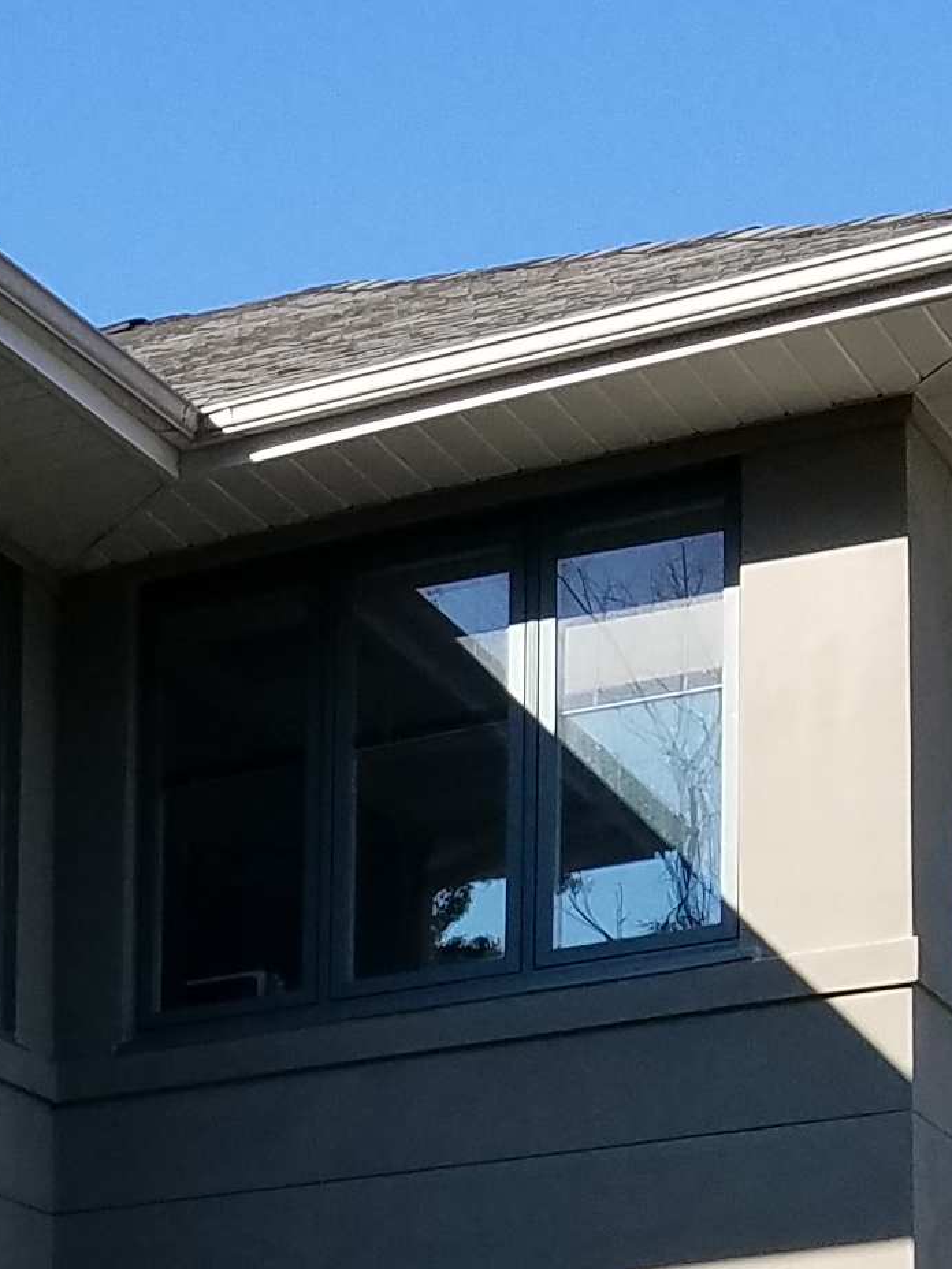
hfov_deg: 12.2
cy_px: 1750
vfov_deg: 16.3
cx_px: -655
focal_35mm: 113
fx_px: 4144
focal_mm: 4.2
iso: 50
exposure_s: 1/1456
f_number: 1.7
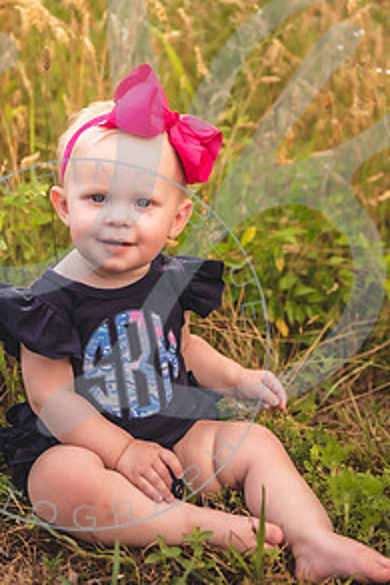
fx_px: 1250
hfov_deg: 17.7
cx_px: 174
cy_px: 192
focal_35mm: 77
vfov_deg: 26.2
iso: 100
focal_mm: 50
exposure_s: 1/640
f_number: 2.8
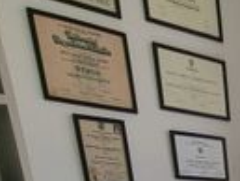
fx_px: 465
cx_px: 403
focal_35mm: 67
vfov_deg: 15.6
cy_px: 396
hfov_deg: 21.6
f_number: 2.2
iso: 50
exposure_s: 1/293
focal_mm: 2.2
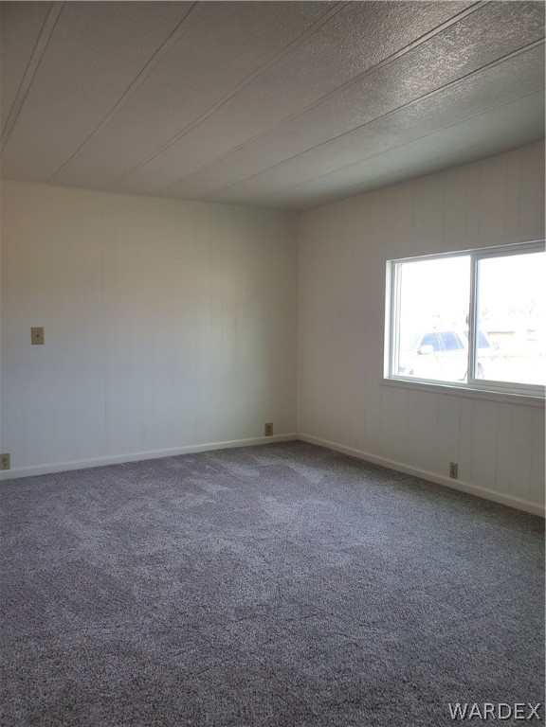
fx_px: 547
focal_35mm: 26
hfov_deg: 53.1
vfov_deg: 67.3
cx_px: 273
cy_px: 364
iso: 100
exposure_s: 1/120
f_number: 2.4
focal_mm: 4.3
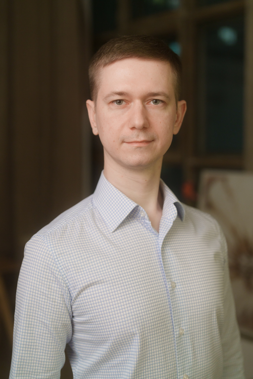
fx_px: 527
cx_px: 126
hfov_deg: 27.0
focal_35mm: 50
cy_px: 190
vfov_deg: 39.6
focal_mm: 50
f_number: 2.2
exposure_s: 1/200
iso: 1000
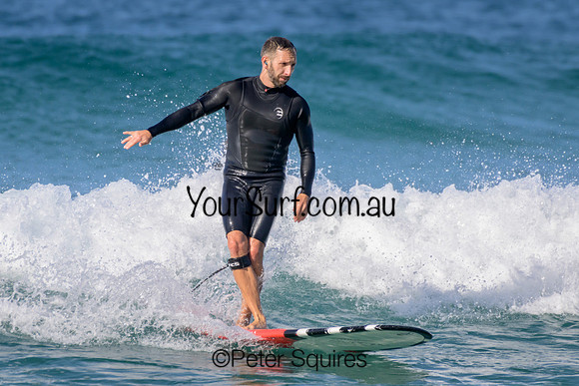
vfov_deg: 1.3
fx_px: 16688
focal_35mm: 1037
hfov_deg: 2.0
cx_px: 280
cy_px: 194
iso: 1000
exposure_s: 1/2000
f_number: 11
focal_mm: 1000
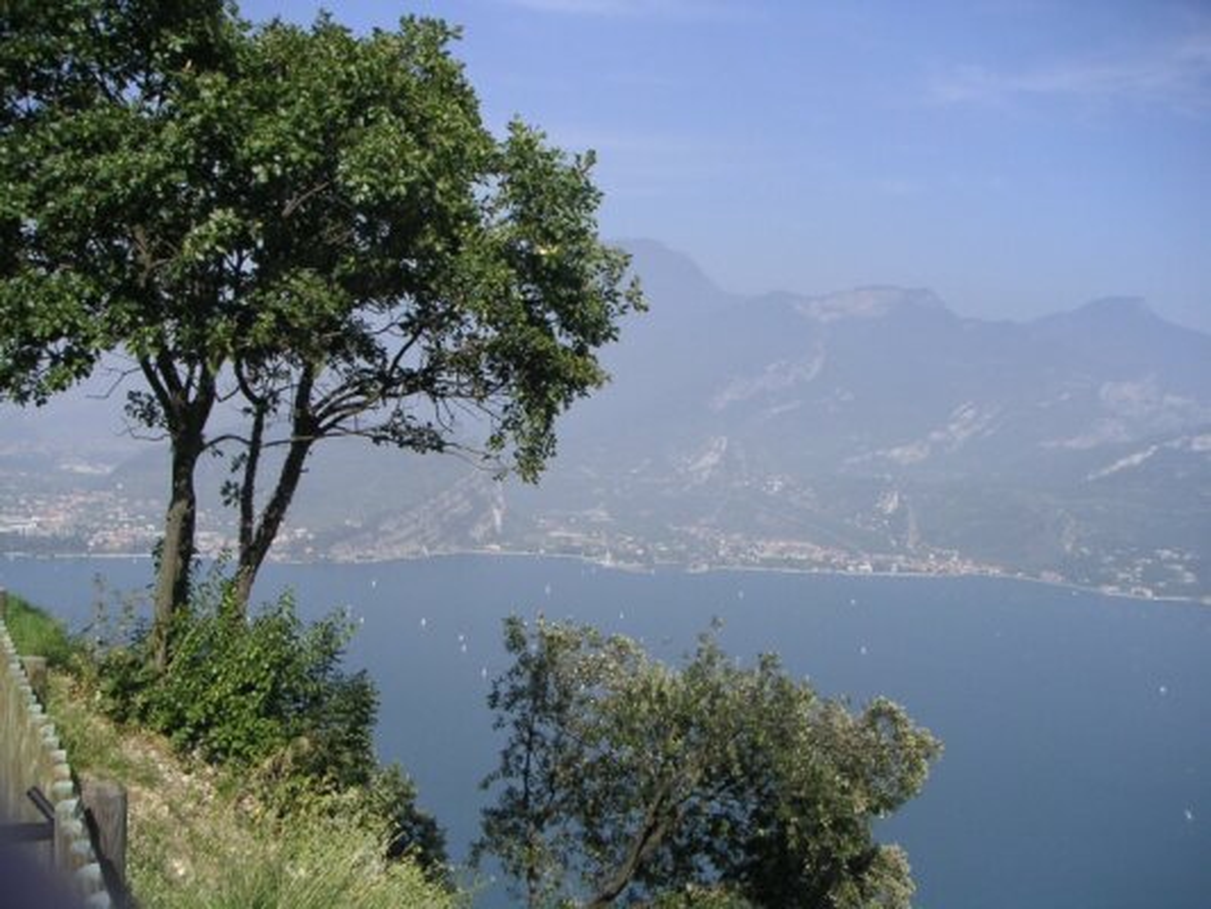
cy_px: 454
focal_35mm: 38
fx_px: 1330
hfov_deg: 49.0
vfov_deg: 37.7
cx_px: 606
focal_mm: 6
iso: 50
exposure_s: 1/180
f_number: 6.7
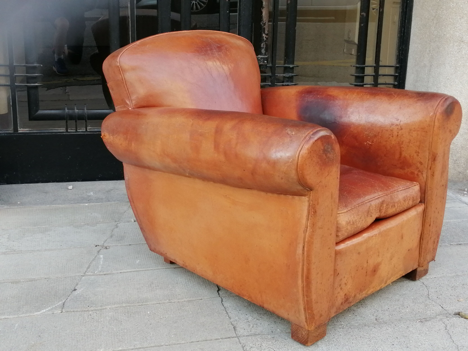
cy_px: 176
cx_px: 234
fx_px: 622
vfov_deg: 31.5
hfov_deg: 41.2
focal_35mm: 46
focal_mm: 3.62
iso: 50
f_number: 1.8
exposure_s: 1/133
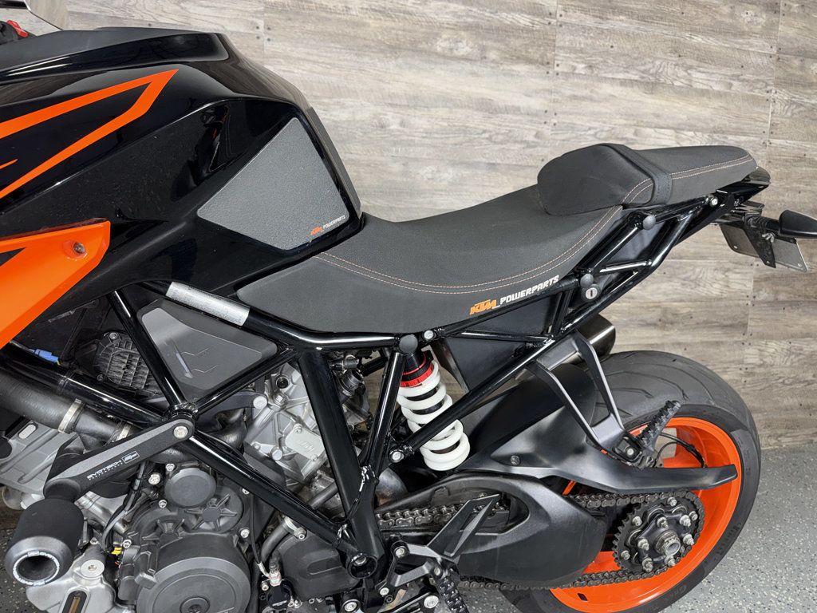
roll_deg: -1.0
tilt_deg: -7.2
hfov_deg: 71.6
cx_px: 408
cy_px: 306
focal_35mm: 24
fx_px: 566
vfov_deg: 56.8
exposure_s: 1/17
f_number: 1.78
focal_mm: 6.76
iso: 64
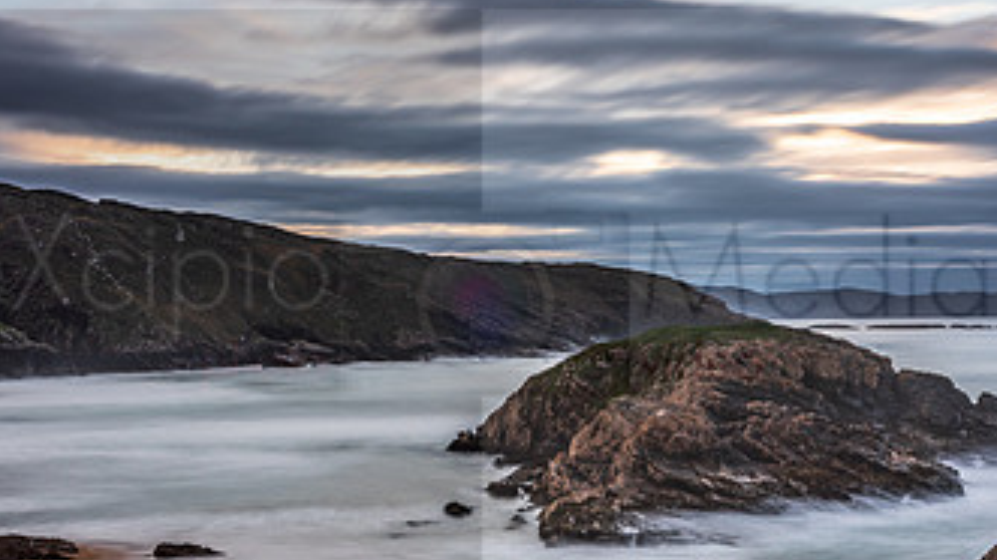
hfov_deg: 36.6
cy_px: 300
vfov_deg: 21.1
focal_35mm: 57
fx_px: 1507
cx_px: 485
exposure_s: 25
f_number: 8
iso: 100
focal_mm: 31
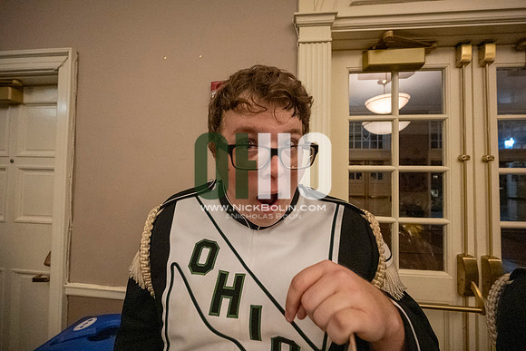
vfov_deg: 81.2
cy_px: 176
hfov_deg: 104.2
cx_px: 263
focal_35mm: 14
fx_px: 205
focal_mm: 14
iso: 12800
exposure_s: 1/250
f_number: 4.5
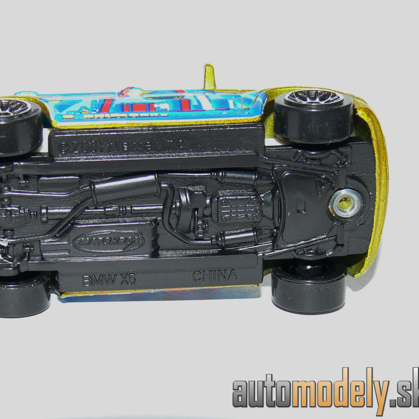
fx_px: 1232
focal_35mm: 90
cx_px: 151
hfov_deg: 19.3
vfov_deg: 19.3
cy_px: 209
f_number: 4
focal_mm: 12
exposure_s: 1/30
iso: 100
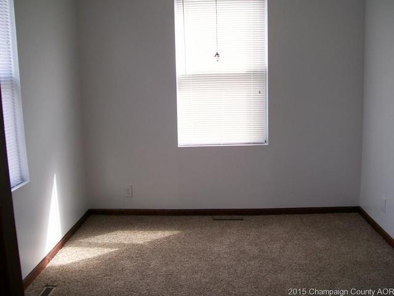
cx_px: 197
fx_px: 410
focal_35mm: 36
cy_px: 148
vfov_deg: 39.7
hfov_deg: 51.3
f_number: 2.7
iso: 80
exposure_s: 1/78.3
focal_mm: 6
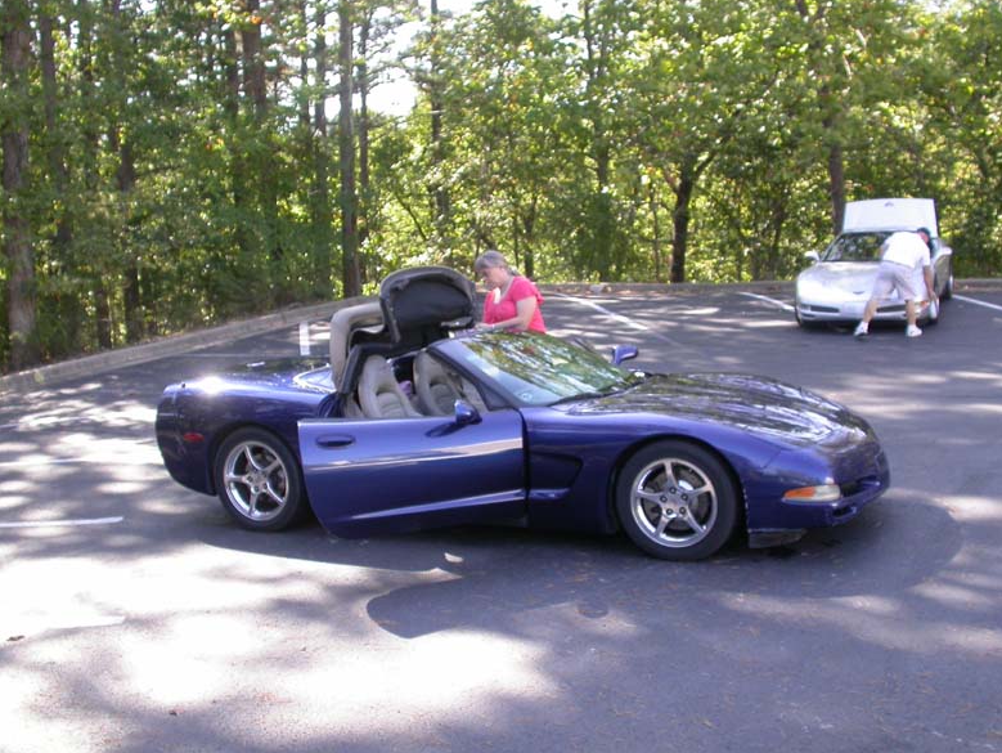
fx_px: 1129
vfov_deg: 36.8
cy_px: 378
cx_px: 493
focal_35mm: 39
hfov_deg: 47.8
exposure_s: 1/102
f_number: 3.7
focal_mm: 7.85
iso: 100
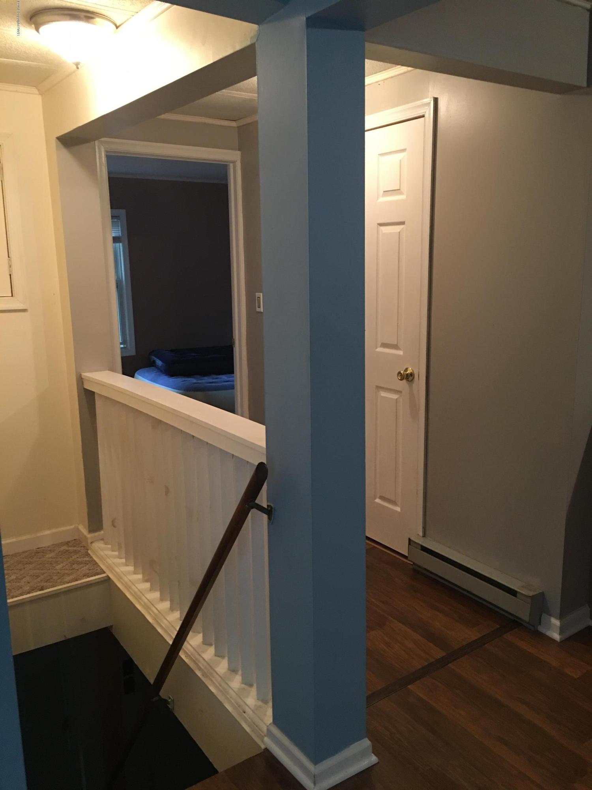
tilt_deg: -10.9
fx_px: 661
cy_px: 395
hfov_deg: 48.2
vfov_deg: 61.7
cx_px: 296
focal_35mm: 29
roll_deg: +0.8
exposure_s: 1/15
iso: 100
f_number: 2.2
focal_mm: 4.15
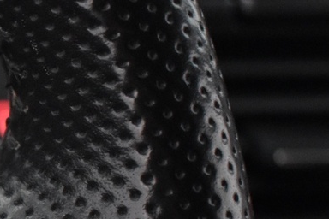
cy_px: 284
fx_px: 1617
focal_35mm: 177
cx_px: -337
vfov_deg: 7.7
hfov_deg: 10.6
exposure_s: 1/40
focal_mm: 28
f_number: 4.2
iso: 3200
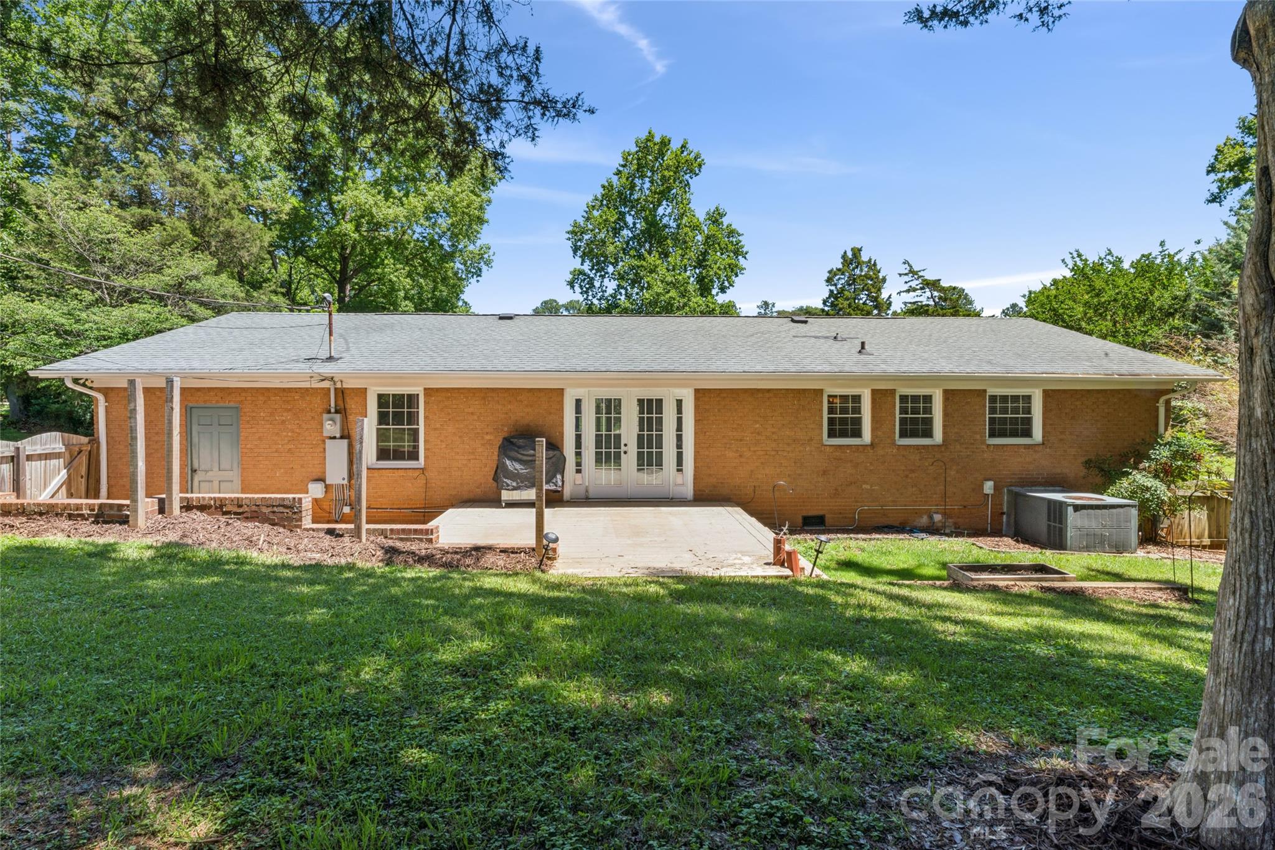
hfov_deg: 94.6
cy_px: 425
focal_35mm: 17
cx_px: 638
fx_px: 588
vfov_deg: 71.7
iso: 100
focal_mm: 16.6
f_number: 22
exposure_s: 1/15
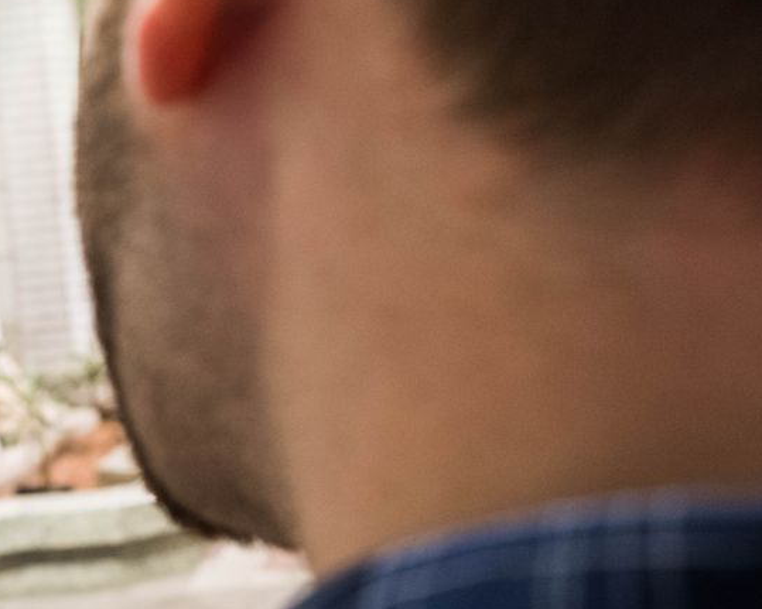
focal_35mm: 78
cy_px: 232
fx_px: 1759
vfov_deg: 19.6
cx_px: 122
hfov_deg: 24.0
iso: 1600
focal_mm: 23
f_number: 4
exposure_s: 1/20
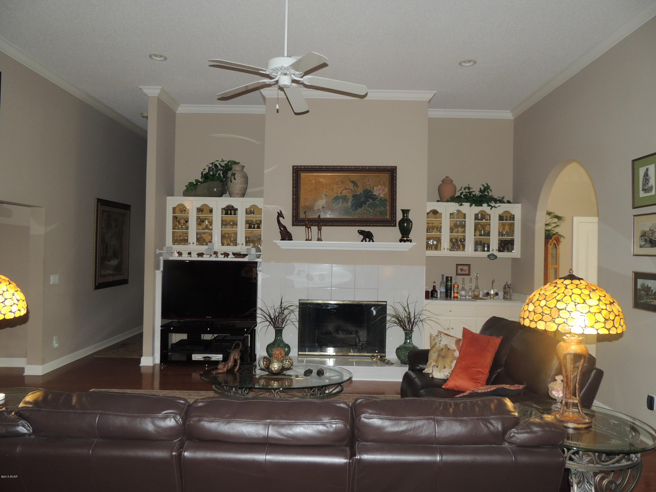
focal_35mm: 24
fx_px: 455
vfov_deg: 56.8
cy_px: 246
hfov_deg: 71.6
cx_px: 328
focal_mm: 4.3
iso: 200
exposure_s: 1/30
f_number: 3
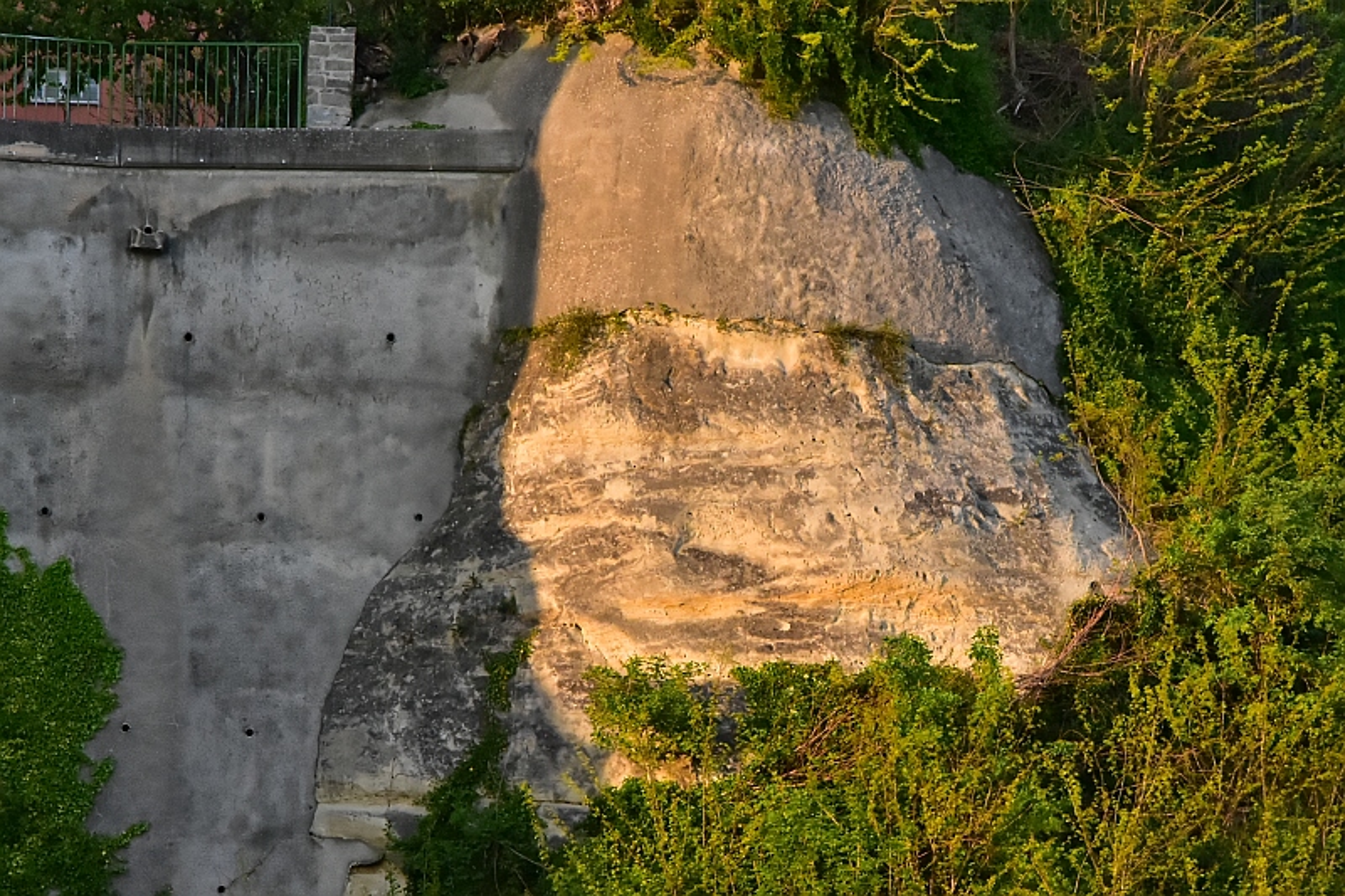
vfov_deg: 8.7
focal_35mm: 158
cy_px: 448
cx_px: 672
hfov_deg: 13.0
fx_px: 5883
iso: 1100
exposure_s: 1/160
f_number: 16
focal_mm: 105
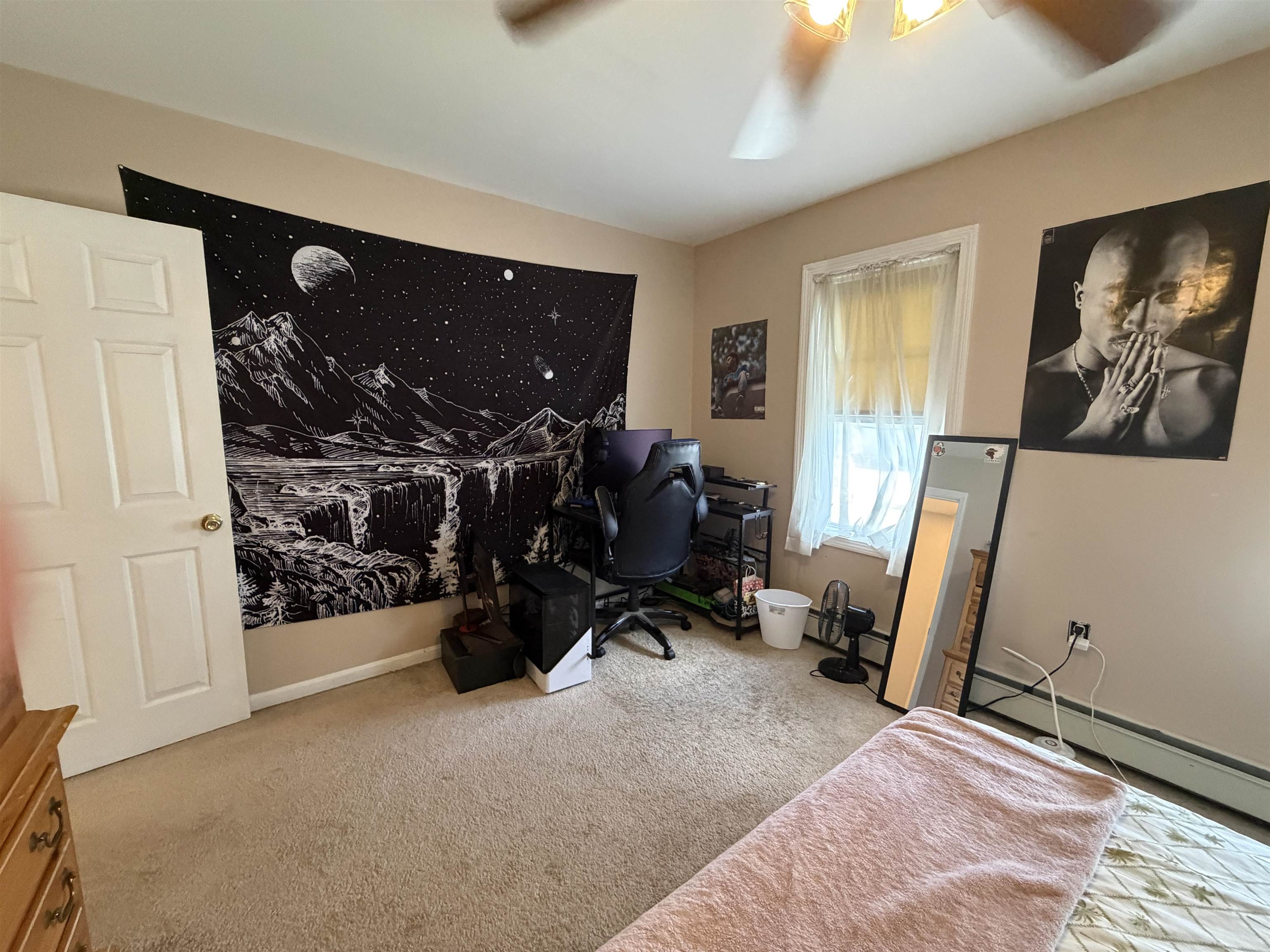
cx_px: 635
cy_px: 476
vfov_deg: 85.7
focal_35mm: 14
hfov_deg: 102.1
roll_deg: -0.3
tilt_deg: -7.5
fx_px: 514
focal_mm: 2.22
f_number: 2.2
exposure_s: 1/60
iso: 640
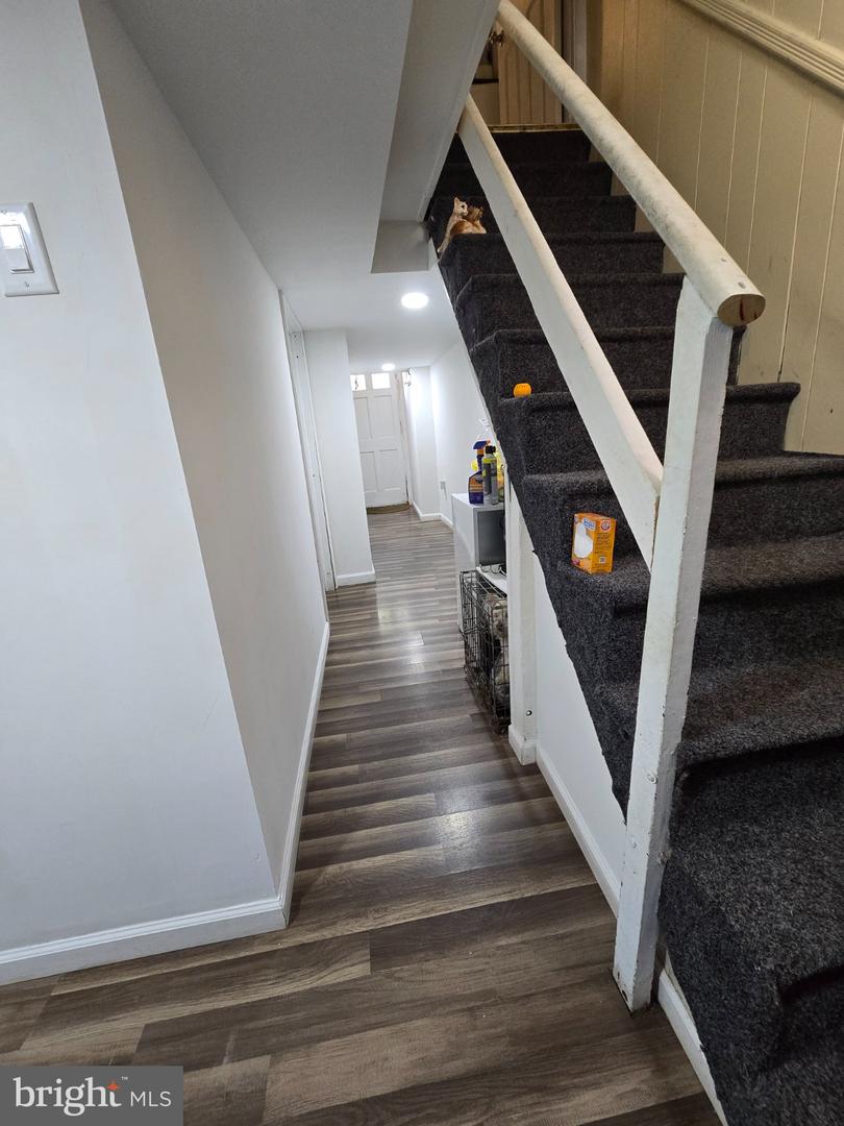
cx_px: 422
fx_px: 423
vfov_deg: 106.2
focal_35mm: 13
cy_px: 563
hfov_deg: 89.9
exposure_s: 1/60
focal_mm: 2.2
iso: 320
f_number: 2.2
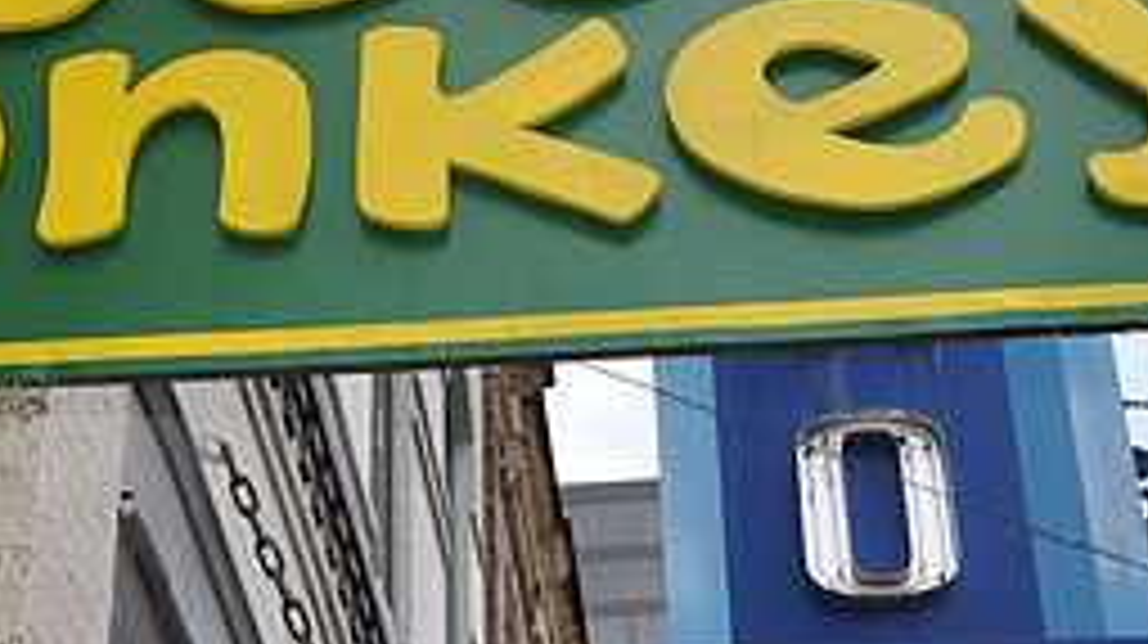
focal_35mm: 89
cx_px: 365
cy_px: 160
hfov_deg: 23.8
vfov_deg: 13.5
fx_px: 2713
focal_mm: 25
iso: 200
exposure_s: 1/200
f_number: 7.1
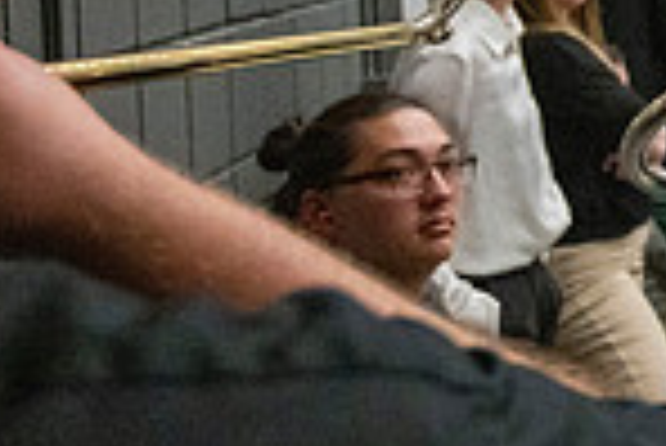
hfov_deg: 17.5
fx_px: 1741
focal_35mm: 94
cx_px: 1202
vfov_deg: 14.1
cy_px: -115
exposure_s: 1/500
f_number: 4
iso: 10000
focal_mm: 24
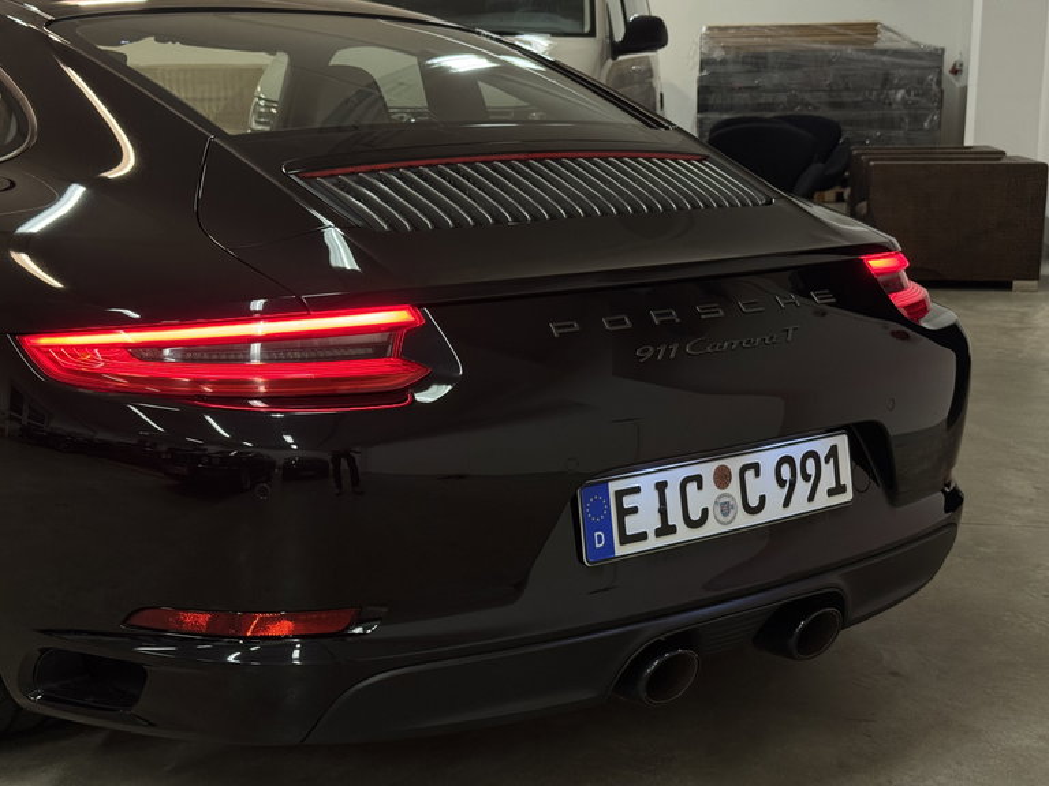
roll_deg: +0.5
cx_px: 524
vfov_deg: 30.3
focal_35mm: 48
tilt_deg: -11.7
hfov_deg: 39.7
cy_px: 393
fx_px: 1455
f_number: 1.78
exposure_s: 1/50
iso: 250
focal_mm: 6.76
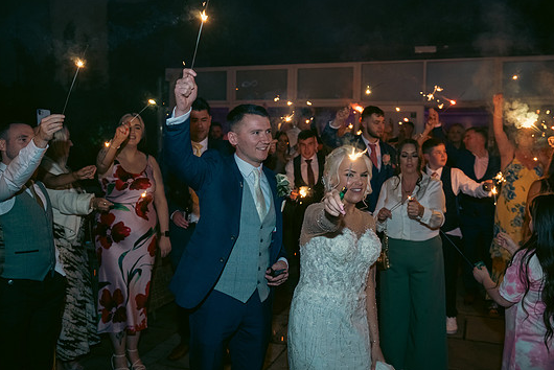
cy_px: 175
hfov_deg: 54.4
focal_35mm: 35
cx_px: 283
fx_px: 539
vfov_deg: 37.9
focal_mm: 32
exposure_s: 1/160
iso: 800
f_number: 3.5
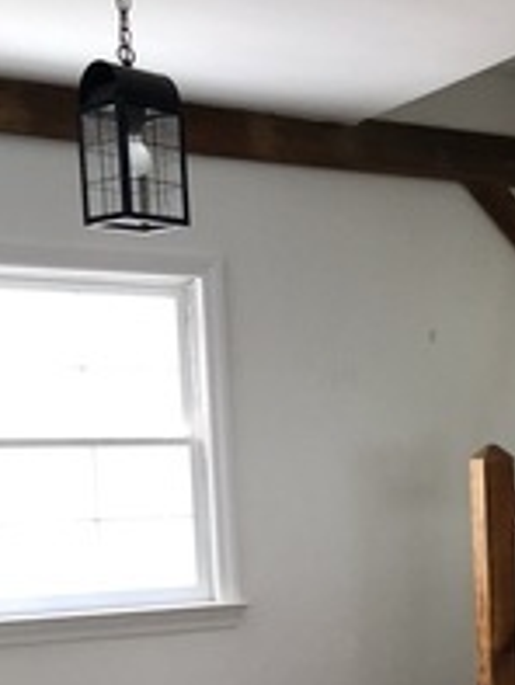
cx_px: 593
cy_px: 664
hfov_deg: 19.7
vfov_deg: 26.1
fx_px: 1407
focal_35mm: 71
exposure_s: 1/17
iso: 40
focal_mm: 3.99
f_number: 1.8
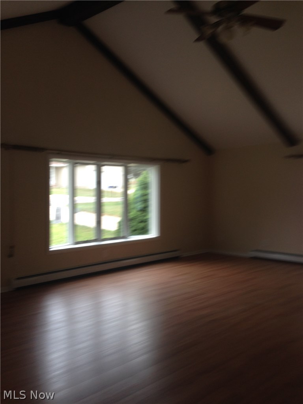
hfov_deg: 42.9
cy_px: 202
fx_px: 385
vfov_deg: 55.4
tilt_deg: -0.3
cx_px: 152
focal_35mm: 33
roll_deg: +1.7
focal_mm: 4.12
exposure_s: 1/40
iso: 50
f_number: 2.4
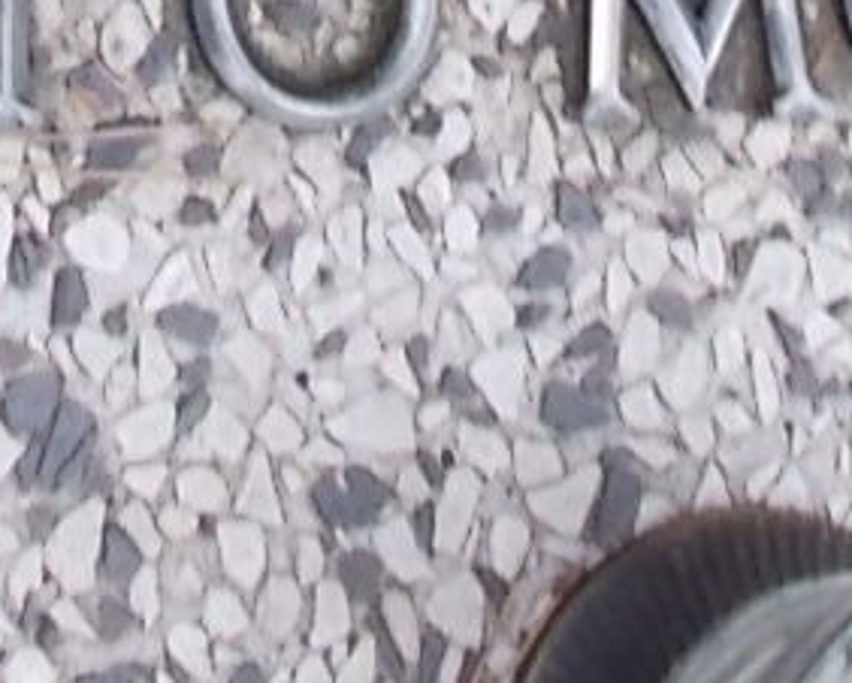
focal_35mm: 144
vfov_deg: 9.3
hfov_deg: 13.3
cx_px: 103
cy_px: -1121
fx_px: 3634
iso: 125
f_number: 3.2
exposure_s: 1/25
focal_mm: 4.6
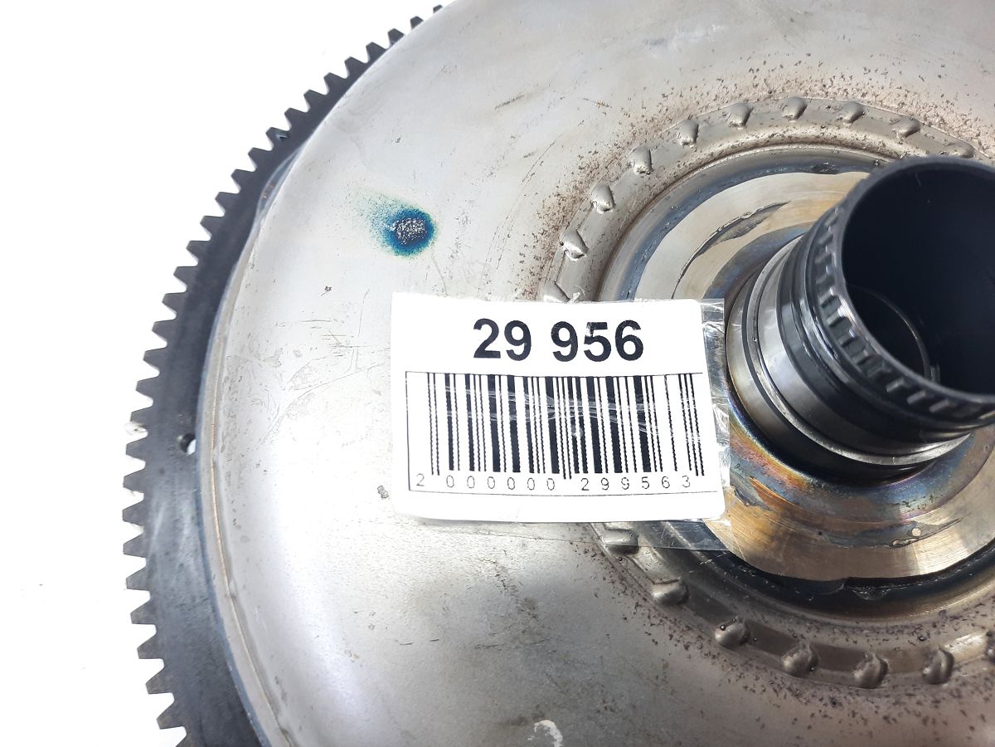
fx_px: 719
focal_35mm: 25
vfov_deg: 54.9
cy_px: 374
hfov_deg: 69.4
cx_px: 498
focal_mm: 4.6
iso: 125
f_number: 2
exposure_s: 1/50
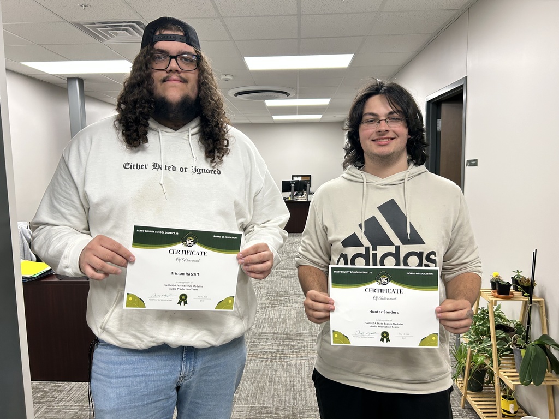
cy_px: 210
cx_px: 280
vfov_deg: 53.1
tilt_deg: -5.3
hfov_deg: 67.3
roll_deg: +1.8
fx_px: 420
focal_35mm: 26
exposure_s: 1/120
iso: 100
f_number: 1.5
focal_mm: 5.7
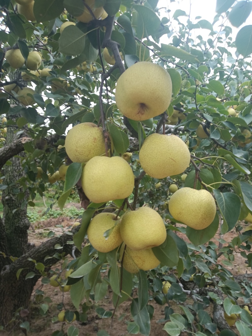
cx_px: 126
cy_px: 168
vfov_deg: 65.3
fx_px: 262
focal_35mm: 27
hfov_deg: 51.3
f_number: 1.8
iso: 142
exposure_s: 1/33.3
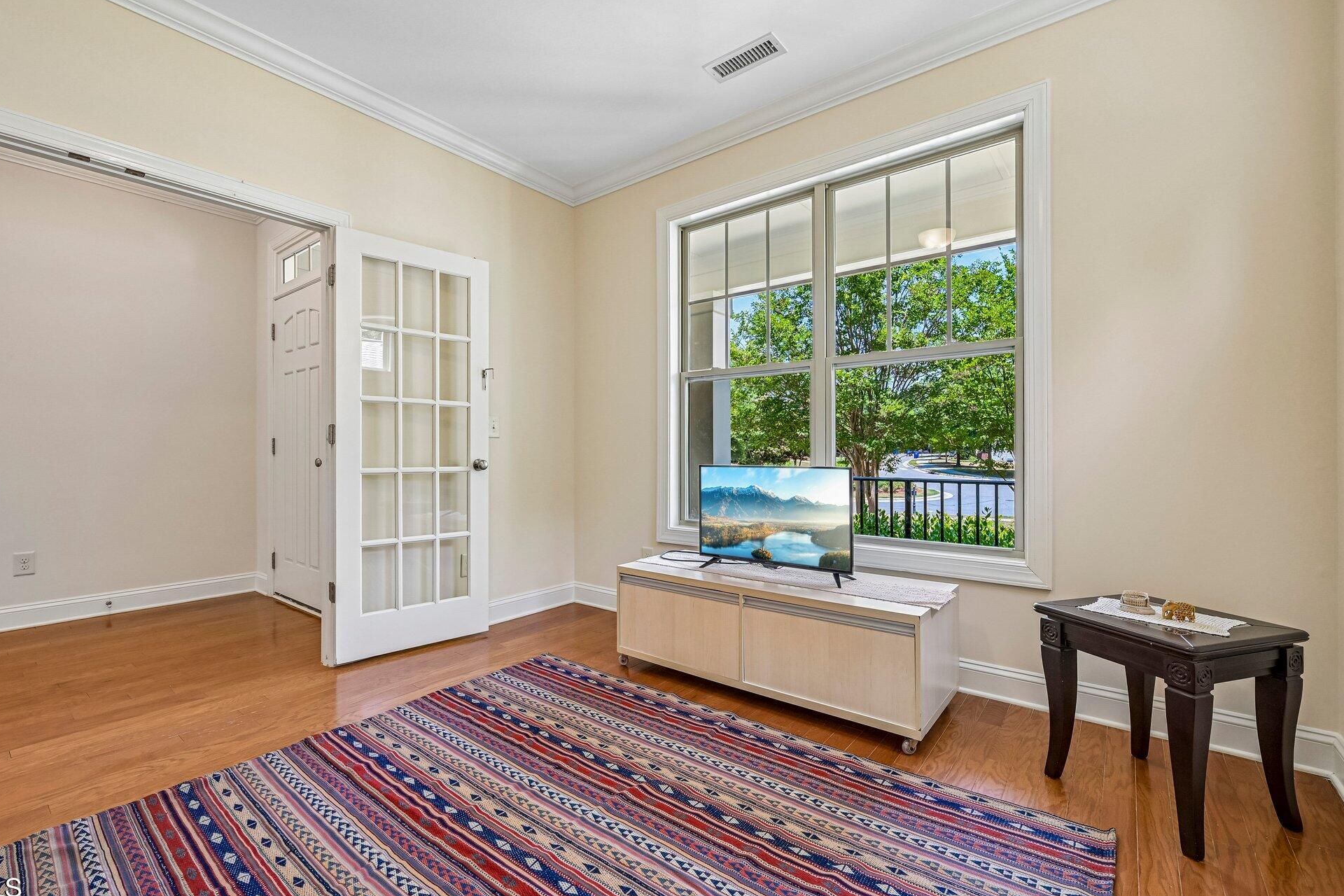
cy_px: 454
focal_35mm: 16
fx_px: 597
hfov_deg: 96.7
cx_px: 662
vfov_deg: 73.7
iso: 250
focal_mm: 15
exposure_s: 1/15
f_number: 8
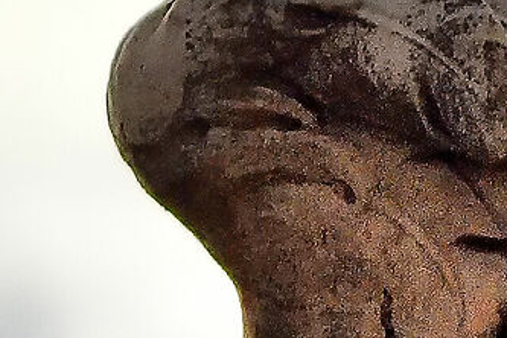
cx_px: -914
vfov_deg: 0.8
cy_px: 241
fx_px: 25103
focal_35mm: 1783
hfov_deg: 1.2
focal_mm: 165
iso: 160
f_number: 5.6
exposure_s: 1/2000
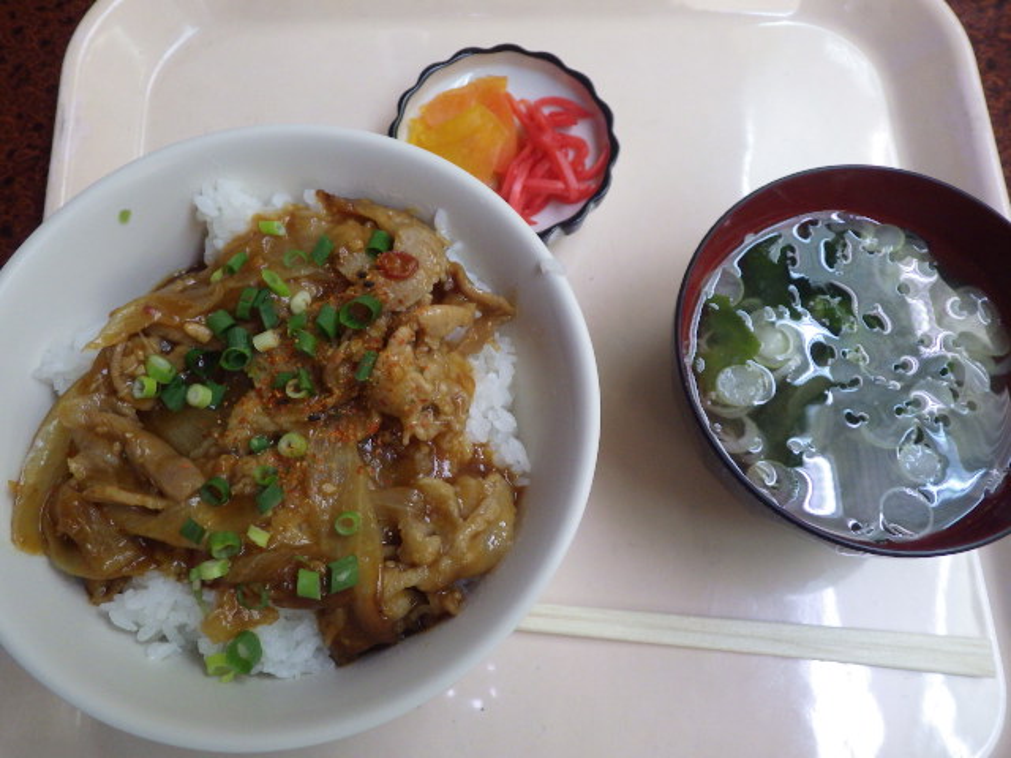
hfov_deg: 58.4
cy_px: 379
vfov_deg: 45.4
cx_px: 506
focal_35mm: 31
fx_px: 905
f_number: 2.3
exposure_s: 1/50
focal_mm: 5.5
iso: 500
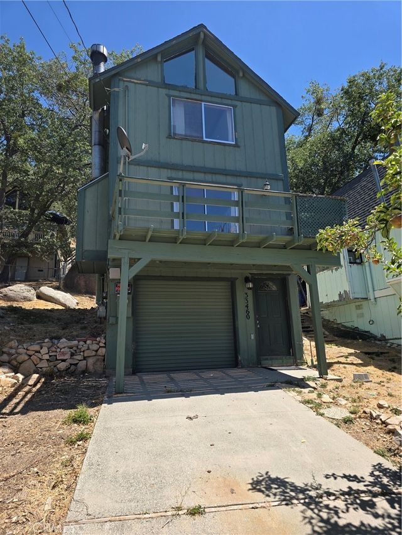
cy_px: 268
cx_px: 201
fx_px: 356
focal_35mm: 23
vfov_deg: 73.9
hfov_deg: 58.9
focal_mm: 6.3
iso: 12
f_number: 1.7
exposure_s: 1/457
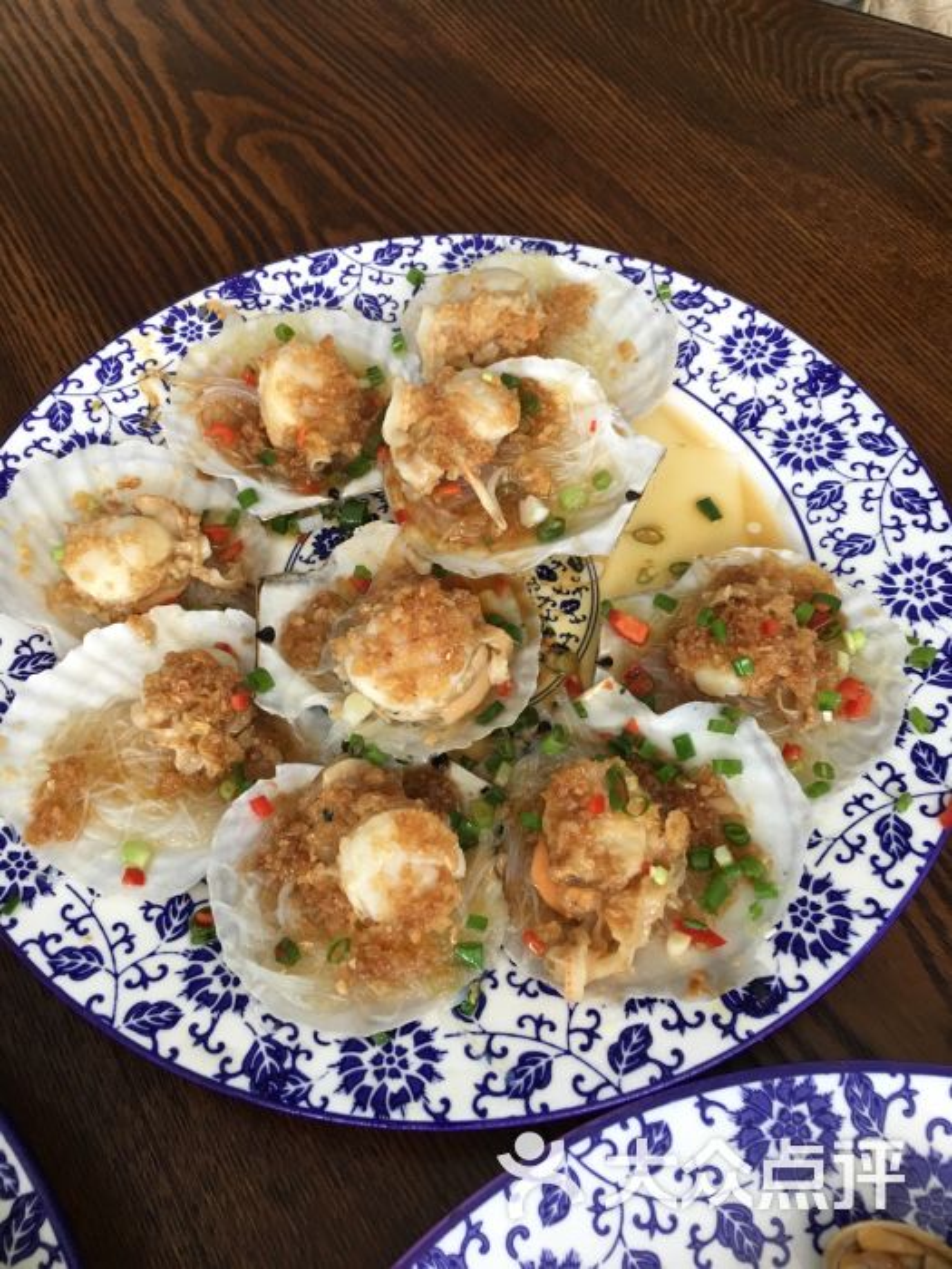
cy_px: 634
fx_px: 1063
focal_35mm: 29
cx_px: 476
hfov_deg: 48.2
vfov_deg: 61.7
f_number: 2.2
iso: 32
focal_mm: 4.15
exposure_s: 1/17
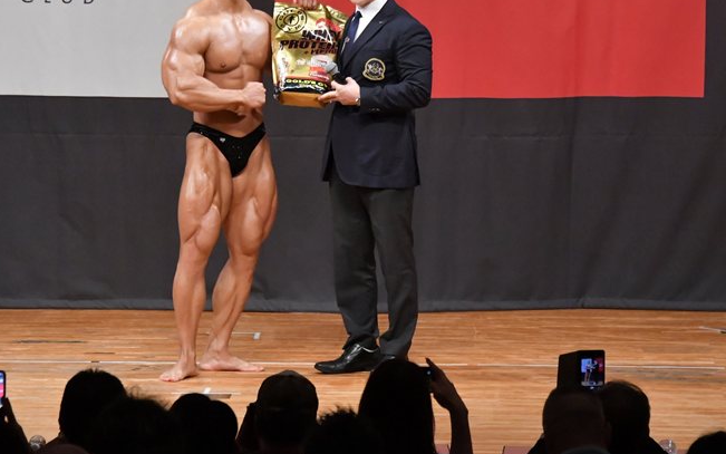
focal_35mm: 291
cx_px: 302
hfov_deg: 7.2
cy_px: 170
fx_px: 5758
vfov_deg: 4.5
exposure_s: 1/400
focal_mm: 160
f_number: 5.6
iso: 7200
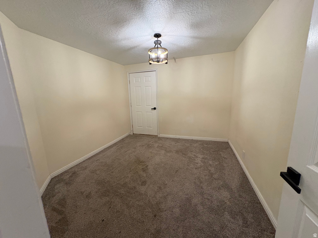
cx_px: 159
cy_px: 119
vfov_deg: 85.7
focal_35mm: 14
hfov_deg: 102.1
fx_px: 129
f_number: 2.2
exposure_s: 1/60
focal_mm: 2.22
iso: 500
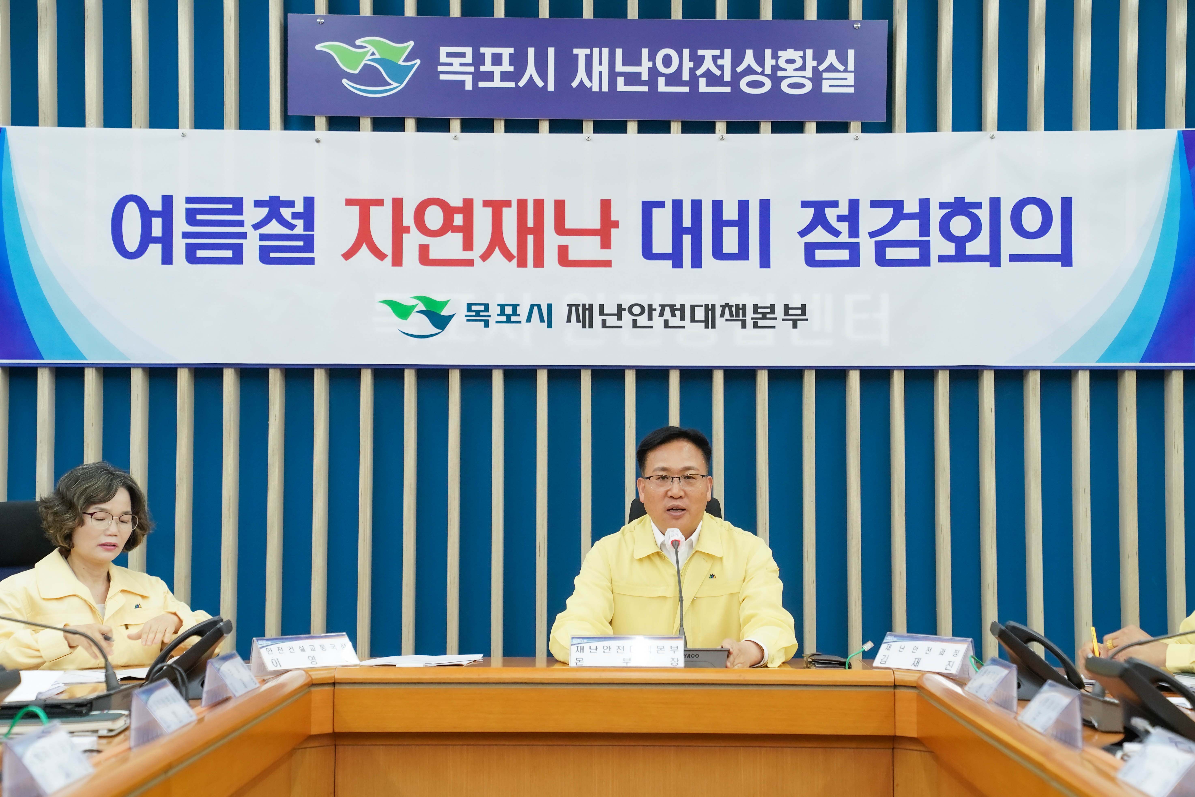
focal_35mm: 70
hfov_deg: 28.8
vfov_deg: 19.5
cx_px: 598
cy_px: 398
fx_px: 2323
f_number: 4
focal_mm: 70
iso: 2500
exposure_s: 1/160
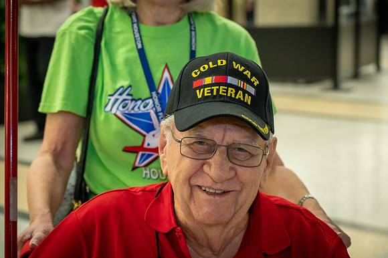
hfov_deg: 21.7
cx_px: 194
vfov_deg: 14.5
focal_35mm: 94
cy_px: 129
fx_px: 1012
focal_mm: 94
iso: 5000
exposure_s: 1/100
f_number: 6.3
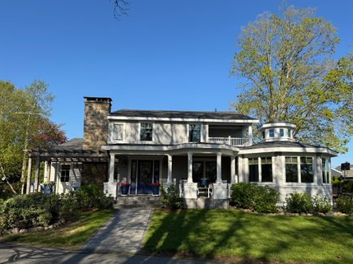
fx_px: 285
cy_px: 144
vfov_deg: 49.6
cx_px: 183
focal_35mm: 28
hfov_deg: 63.5
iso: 80
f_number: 1.78
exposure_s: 1/3597
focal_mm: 6.76
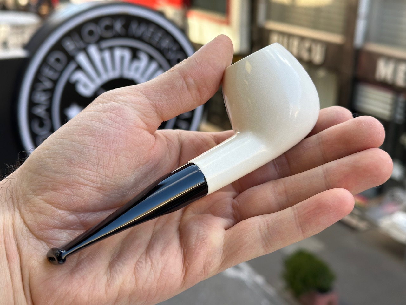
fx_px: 563
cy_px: 152
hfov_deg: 39.7
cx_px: 203
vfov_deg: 30.3
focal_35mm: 48
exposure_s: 1/417
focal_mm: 6.86
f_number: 1.78
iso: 64
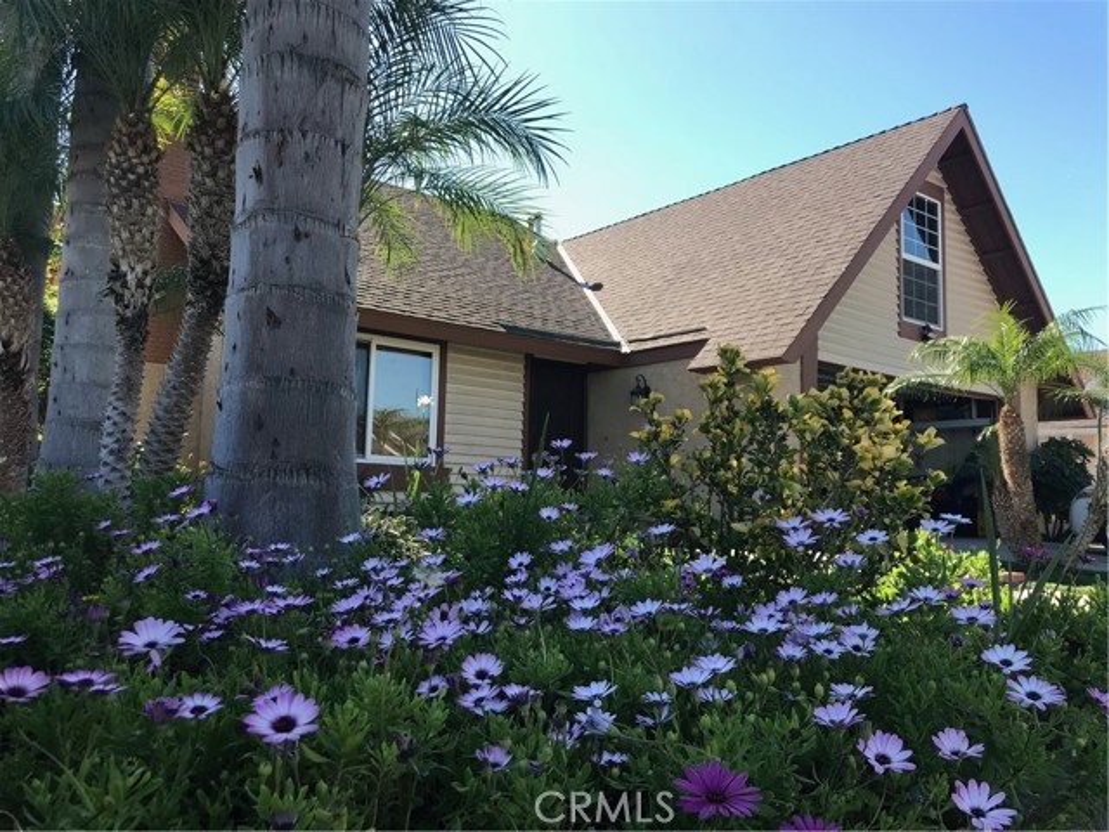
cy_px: 416
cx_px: 554
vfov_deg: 49.7
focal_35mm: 28
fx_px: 897
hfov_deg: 63.4
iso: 20
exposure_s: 1/754
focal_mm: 3.99
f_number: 1.8
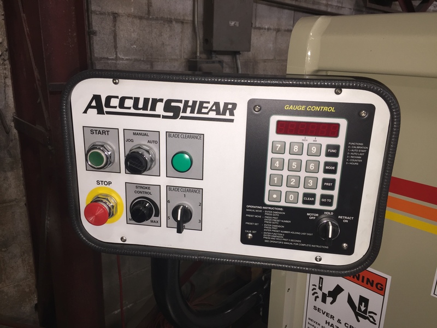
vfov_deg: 48.2
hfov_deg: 61.7
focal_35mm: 29
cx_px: 218
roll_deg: -1.9
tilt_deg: -16.2
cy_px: 164
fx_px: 366
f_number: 2.2
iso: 40
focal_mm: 4.15
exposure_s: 1/30
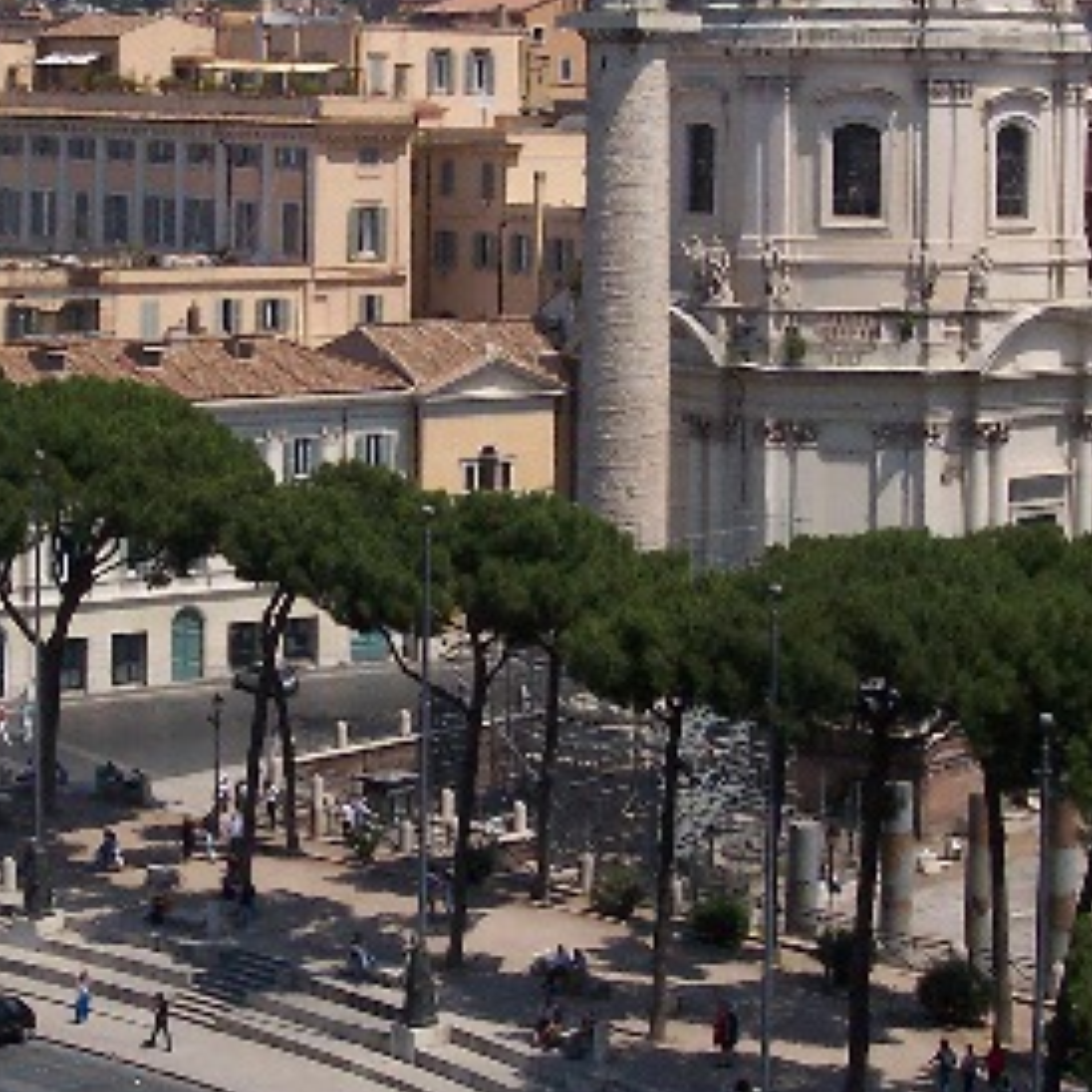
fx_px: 3498
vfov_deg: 17.6
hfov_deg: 17.7
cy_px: 259
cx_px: 399
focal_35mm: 98
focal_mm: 8
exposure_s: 1/1000
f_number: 4.8
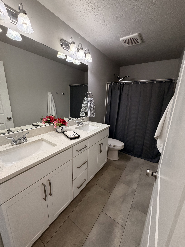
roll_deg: -1.6
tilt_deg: -14.2
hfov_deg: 85.7
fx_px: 100
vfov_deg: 102.1
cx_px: 92
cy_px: 124
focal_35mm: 14
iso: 200
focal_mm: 2.22
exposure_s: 1/120
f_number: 2.2
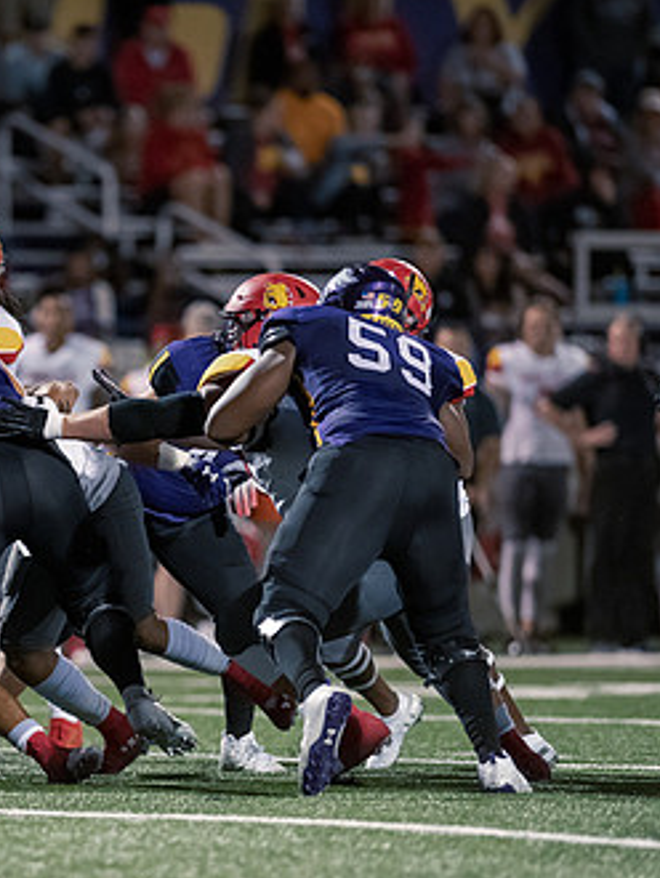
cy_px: 507
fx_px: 12872
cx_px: 32
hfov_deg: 2.9
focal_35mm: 507
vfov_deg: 3.9
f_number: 2.8
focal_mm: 300
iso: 6400
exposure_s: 1/640
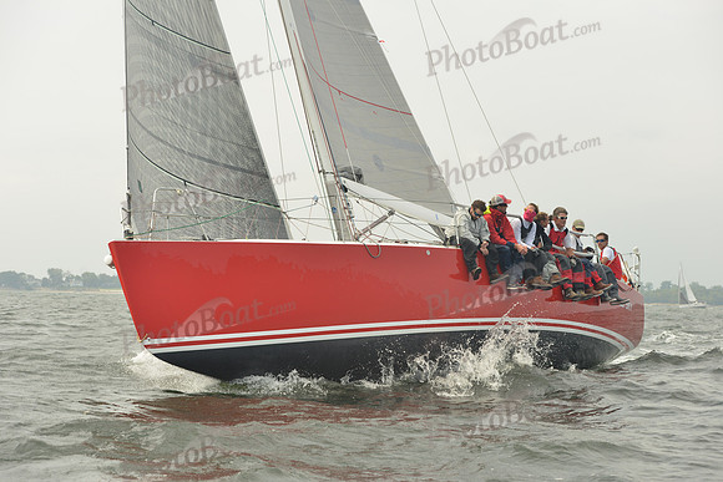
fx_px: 1607
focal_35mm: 80
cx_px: 362
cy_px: 241
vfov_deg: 17.1
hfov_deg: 25.4
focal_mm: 80
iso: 320
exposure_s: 1/1250
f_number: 7.1
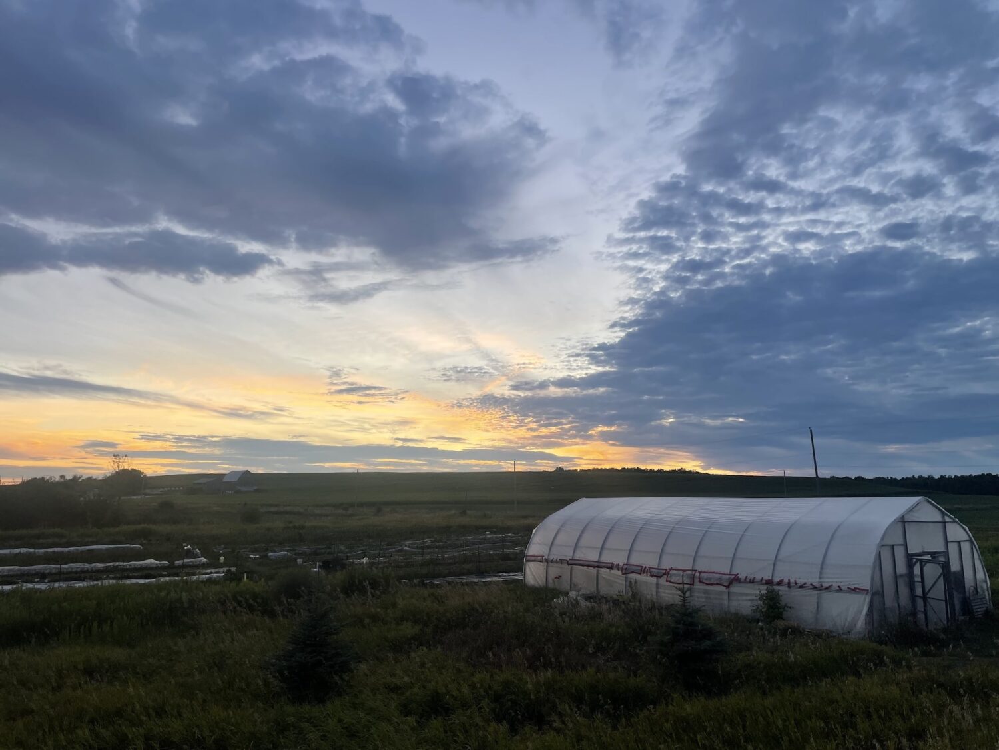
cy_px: 375
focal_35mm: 26
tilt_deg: +9.2
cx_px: 500
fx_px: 750
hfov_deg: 67.3
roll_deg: +0.4
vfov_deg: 53.1
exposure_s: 1/121
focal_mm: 4.2
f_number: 1.6
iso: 40
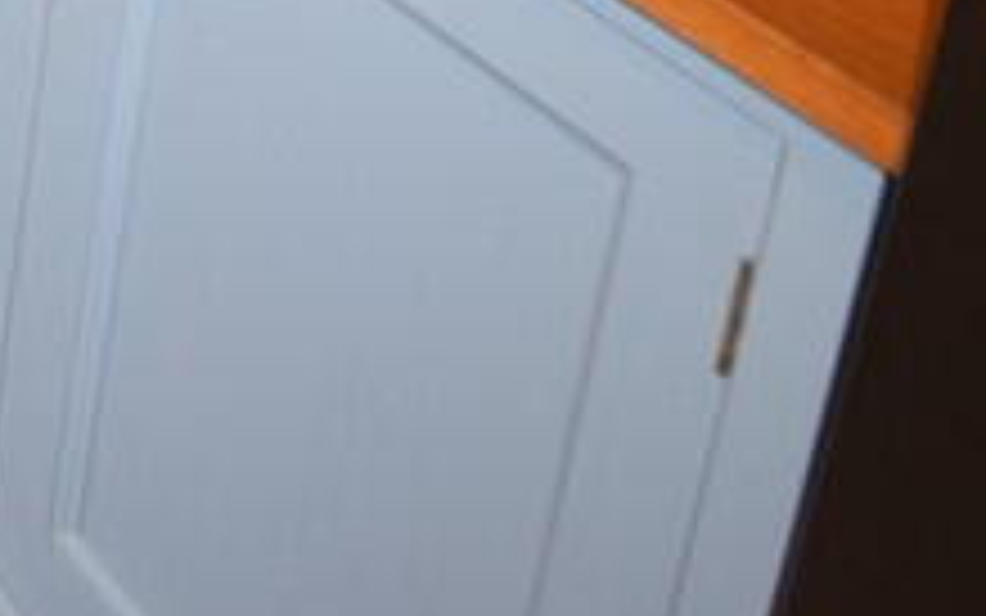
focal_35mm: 82
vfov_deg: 12.7
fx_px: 2209
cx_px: -1175
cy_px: -821
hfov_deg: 16.4
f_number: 4.5
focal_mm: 11.5
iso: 800
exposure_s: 1/80
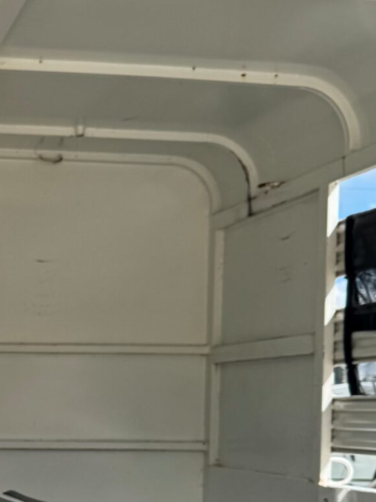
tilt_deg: +0.0
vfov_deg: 23.8
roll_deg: -1.7
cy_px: 450
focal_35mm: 80
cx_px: -190
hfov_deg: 16.7
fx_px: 1159
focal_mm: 6.76
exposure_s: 1/1923
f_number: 1.78
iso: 80
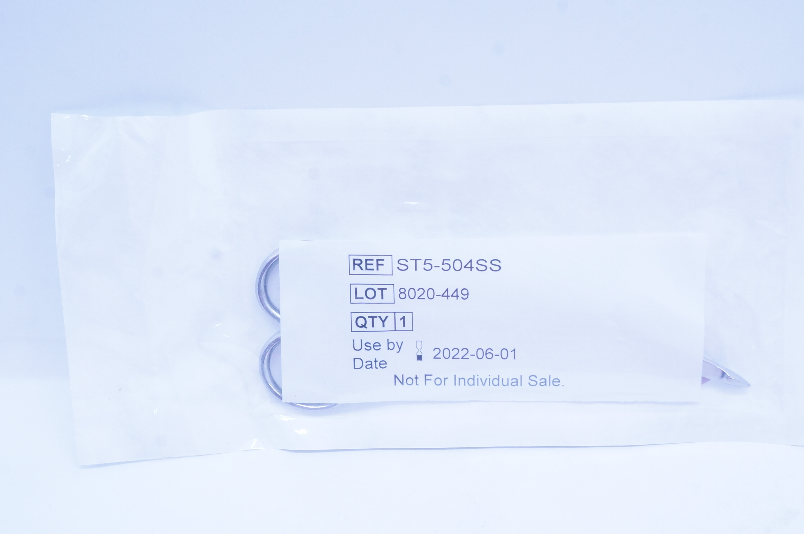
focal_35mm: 58
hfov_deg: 34.6
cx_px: 466
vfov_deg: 23.4
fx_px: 1286
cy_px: 292
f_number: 14
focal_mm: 29
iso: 400
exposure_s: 1/13
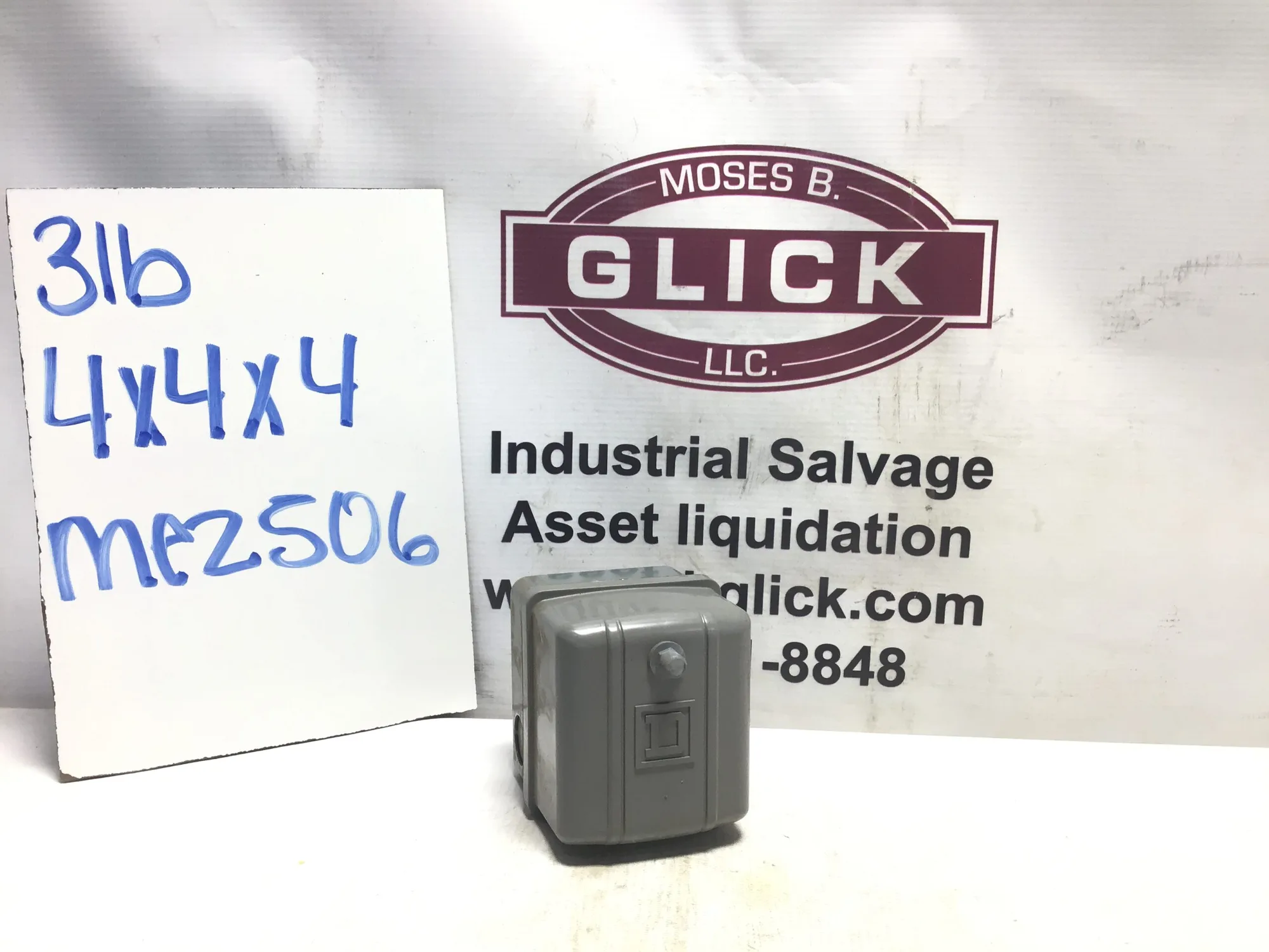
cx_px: 634
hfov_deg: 58.4
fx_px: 1136
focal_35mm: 31
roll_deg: -2.6
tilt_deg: -12.4
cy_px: 476
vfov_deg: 45.4
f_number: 2.4
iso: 40
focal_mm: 3.3
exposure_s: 1/120
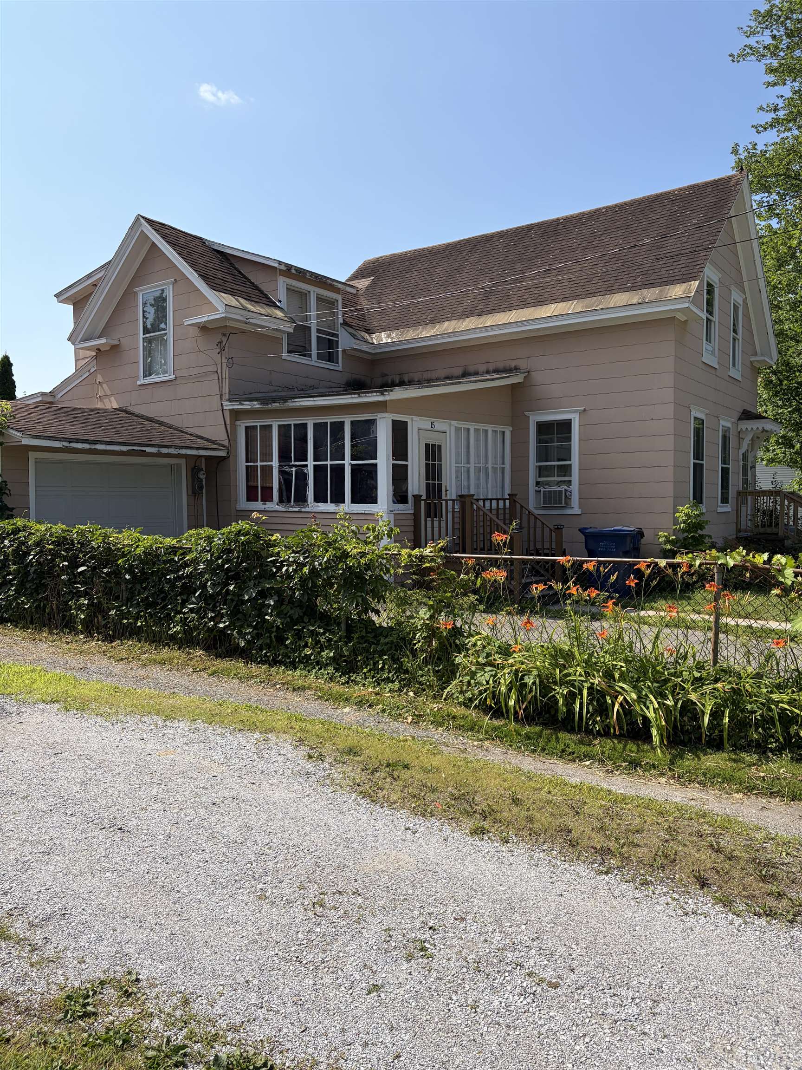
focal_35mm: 26
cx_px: 401
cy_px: 535
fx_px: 803
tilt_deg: -1.9
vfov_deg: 67.3
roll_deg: +0.1
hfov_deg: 53.1
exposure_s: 1/4329
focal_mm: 5.96
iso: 64
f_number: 1.6
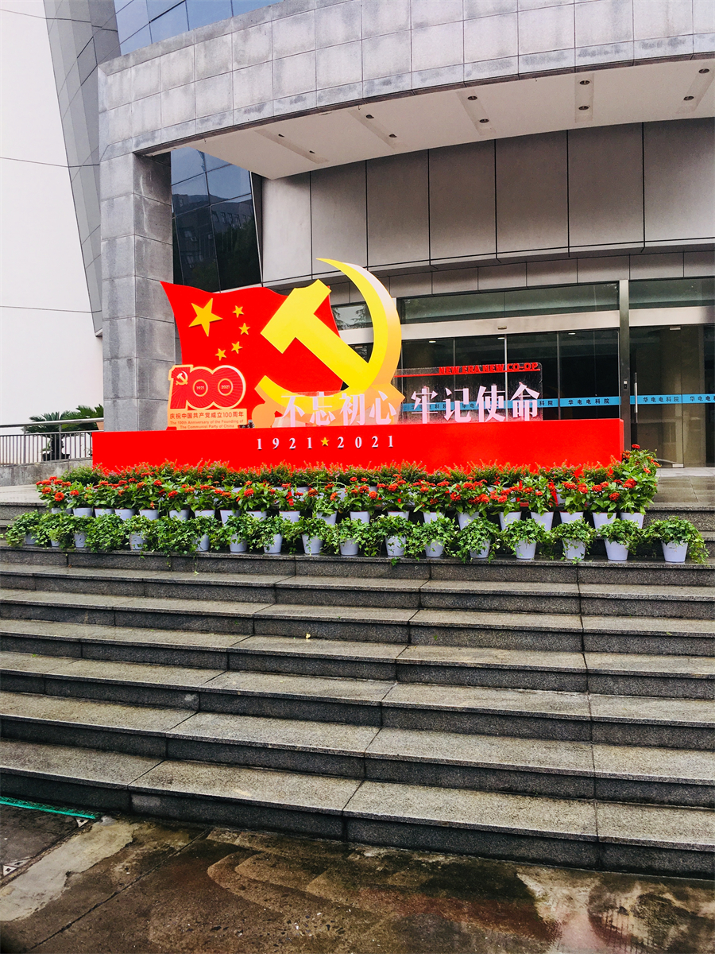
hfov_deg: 48.2
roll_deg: +0.3
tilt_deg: +1.2
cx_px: 358
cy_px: 477
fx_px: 799
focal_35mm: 29
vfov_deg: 61.7
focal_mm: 4.15
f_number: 2.2
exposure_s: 1/125
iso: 25
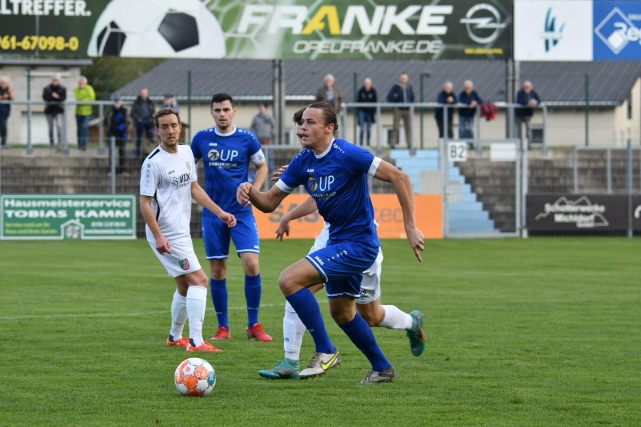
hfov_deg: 7.4
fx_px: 4932
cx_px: 320
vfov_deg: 5.0
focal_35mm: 277
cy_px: 214
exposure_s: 1/1000
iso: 560
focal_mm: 185
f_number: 5.3
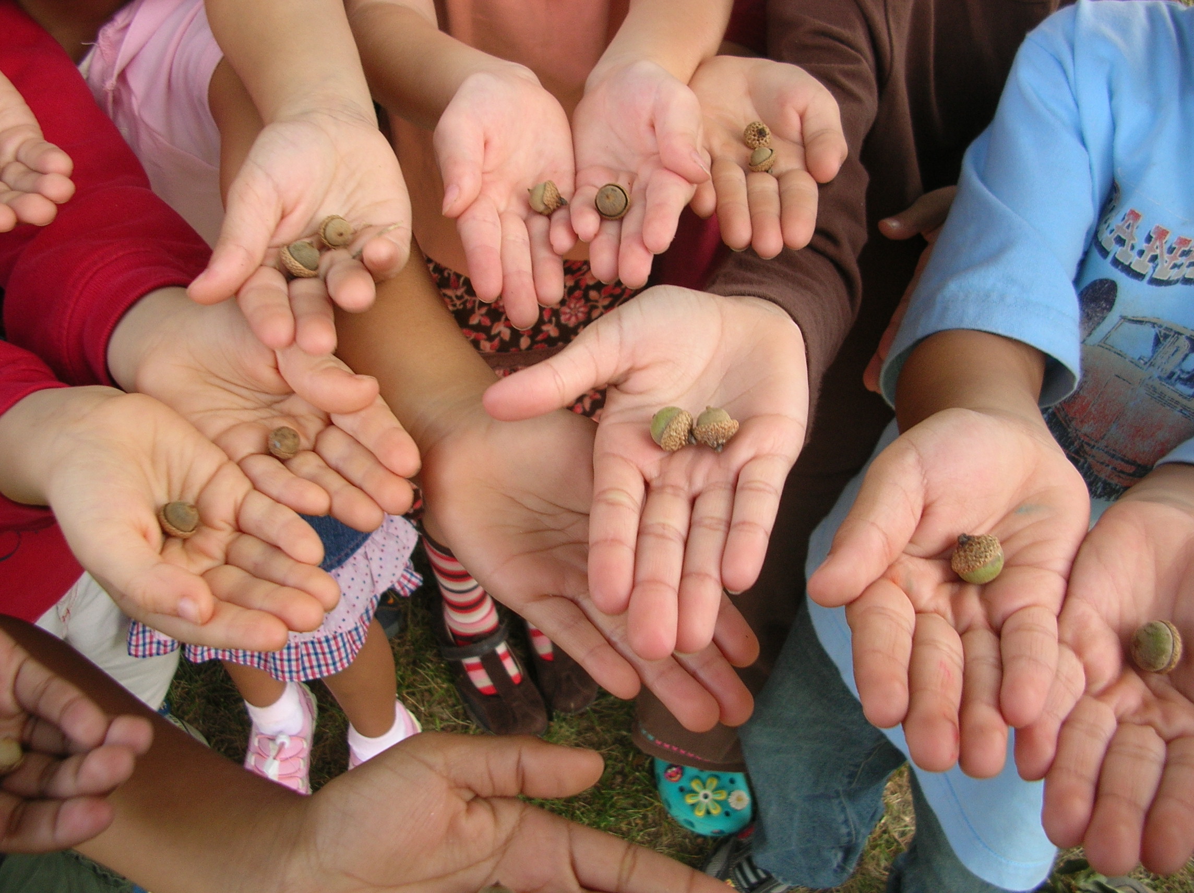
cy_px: 446
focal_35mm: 35
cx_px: 597
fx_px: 1206
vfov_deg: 40.6
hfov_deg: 52.7
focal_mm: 5.8
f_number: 2.8
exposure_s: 1/63
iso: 50
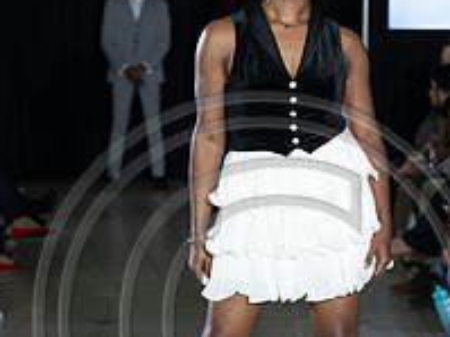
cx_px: 262
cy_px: 317
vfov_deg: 6.9
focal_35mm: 213
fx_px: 2767
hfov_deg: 9.3
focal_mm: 98
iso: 1250
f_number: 5
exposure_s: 1/160
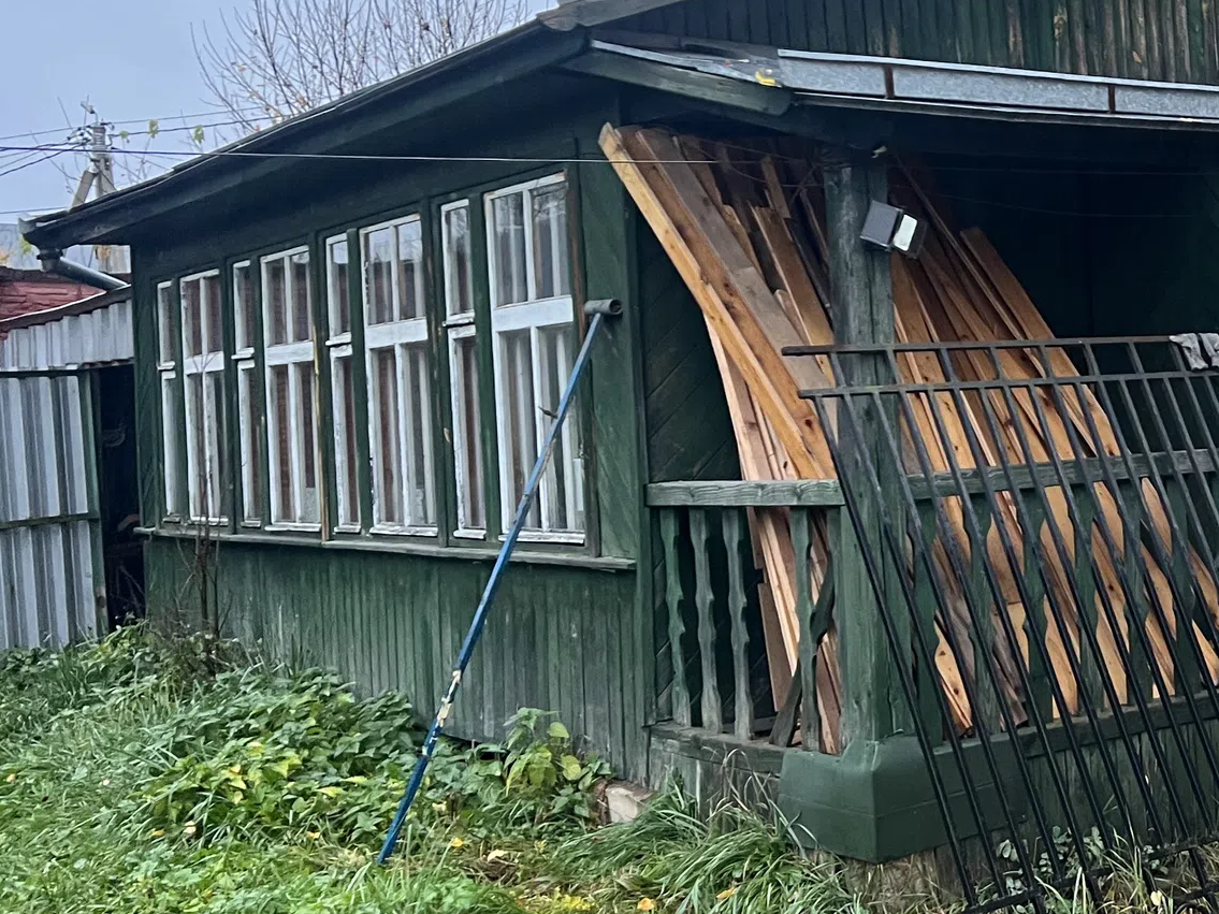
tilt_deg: +1.0
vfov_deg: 26.5
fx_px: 1937
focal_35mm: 55
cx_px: 1039
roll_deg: -1.8
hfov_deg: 33.5
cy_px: 360
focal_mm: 5.7
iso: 200
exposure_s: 1/60
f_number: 1.5
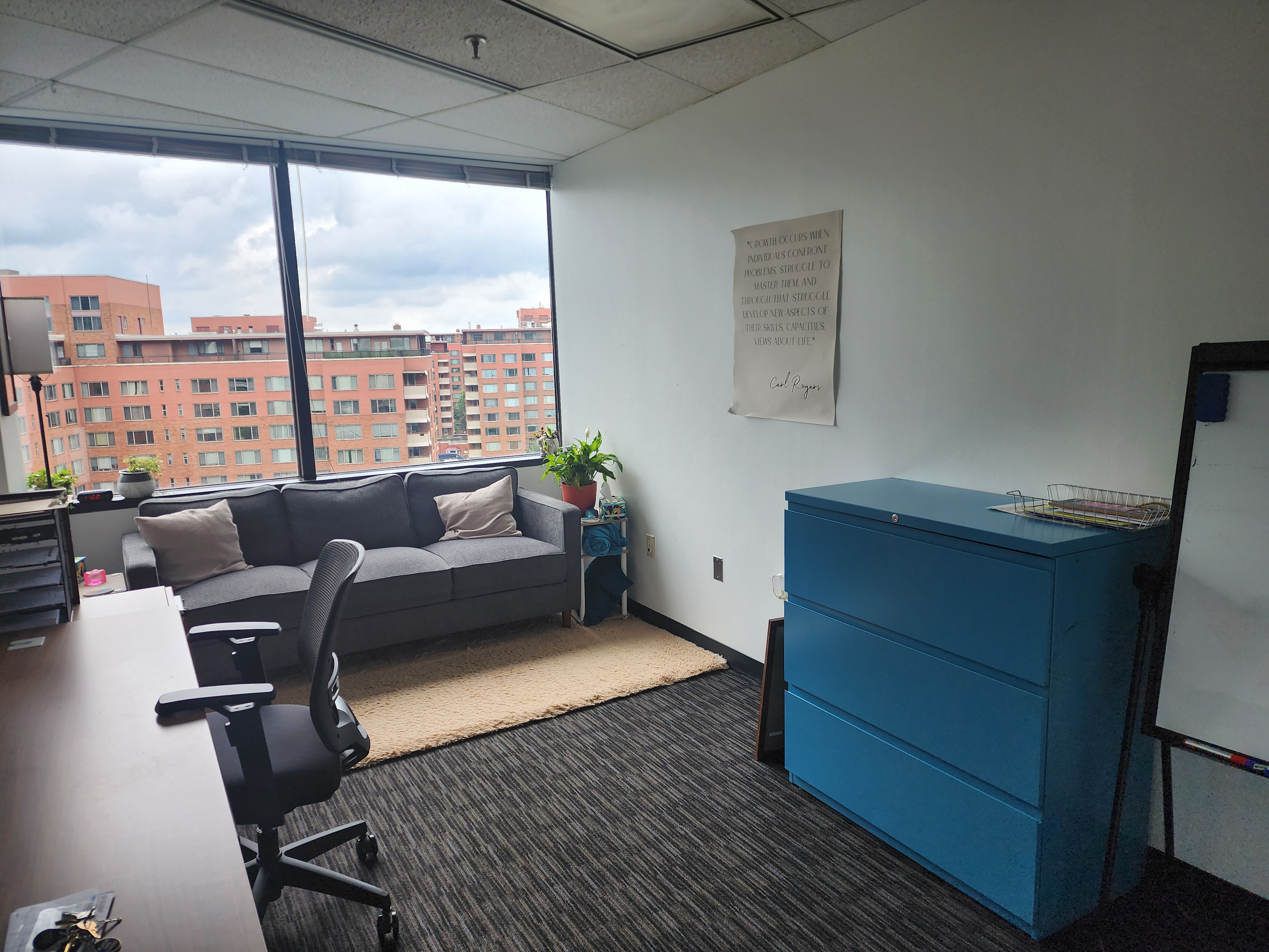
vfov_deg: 58.9
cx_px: 634
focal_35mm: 23
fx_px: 843
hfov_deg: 73.9
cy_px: 476
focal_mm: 6.4
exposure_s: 1/180
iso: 40
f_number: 1.8
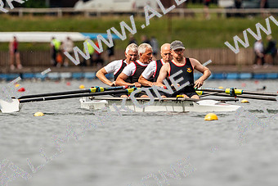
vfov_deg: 0.9
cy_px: 68
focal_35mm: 1535
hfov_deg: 1.3
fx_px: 11858
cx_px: 165
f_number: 6.3
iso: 250
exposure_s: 1/2000
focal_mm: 600
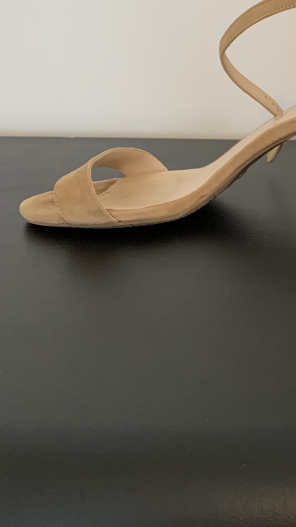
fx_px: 754
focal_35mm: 54
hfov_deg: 20.5
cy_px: 188
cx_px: 375
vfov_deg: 38.2
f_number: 1.8
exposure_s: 1/60
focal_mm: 4.25
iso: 320
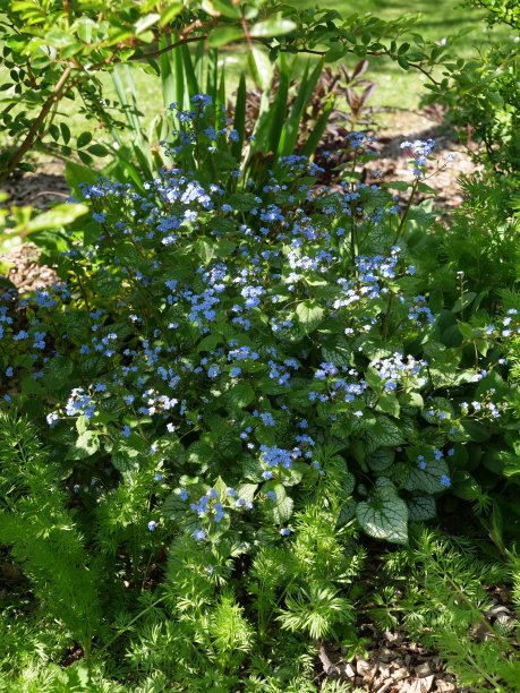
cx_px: 260
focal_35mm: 62
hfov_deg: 23.7
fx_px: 1242
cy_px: 346
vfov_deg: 31.2
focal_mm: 31
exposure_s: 1/250
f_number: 5.6
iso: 200
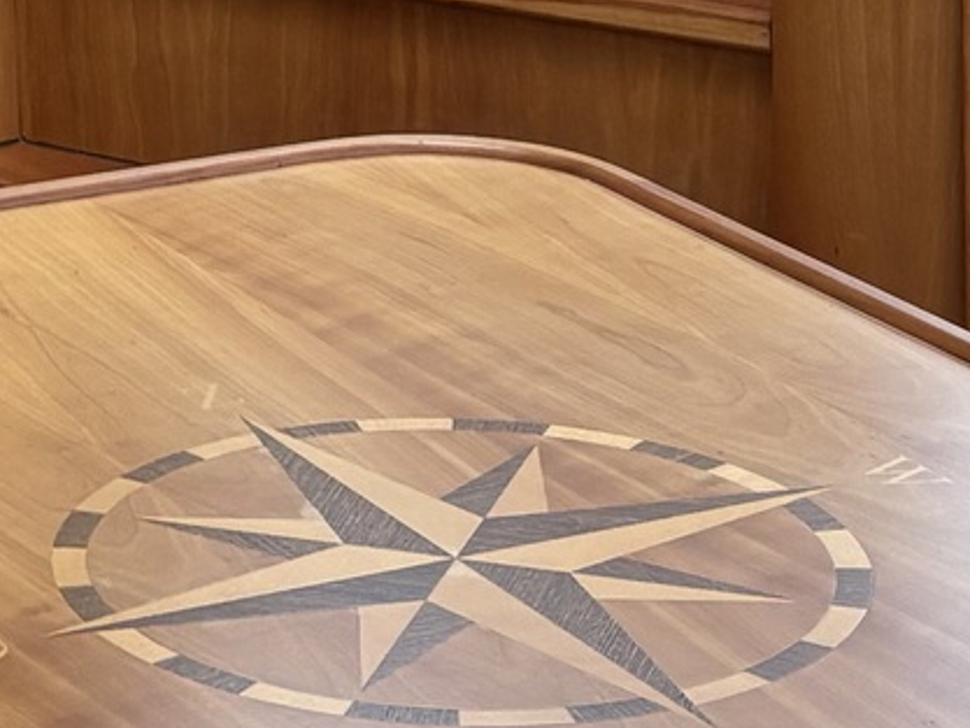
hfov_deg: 12.4
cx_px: -181
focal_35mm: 156
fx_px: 4373
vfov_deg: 9.2
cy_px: -445
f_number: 1.6
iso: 125
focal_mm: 5.96
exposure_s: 1/79
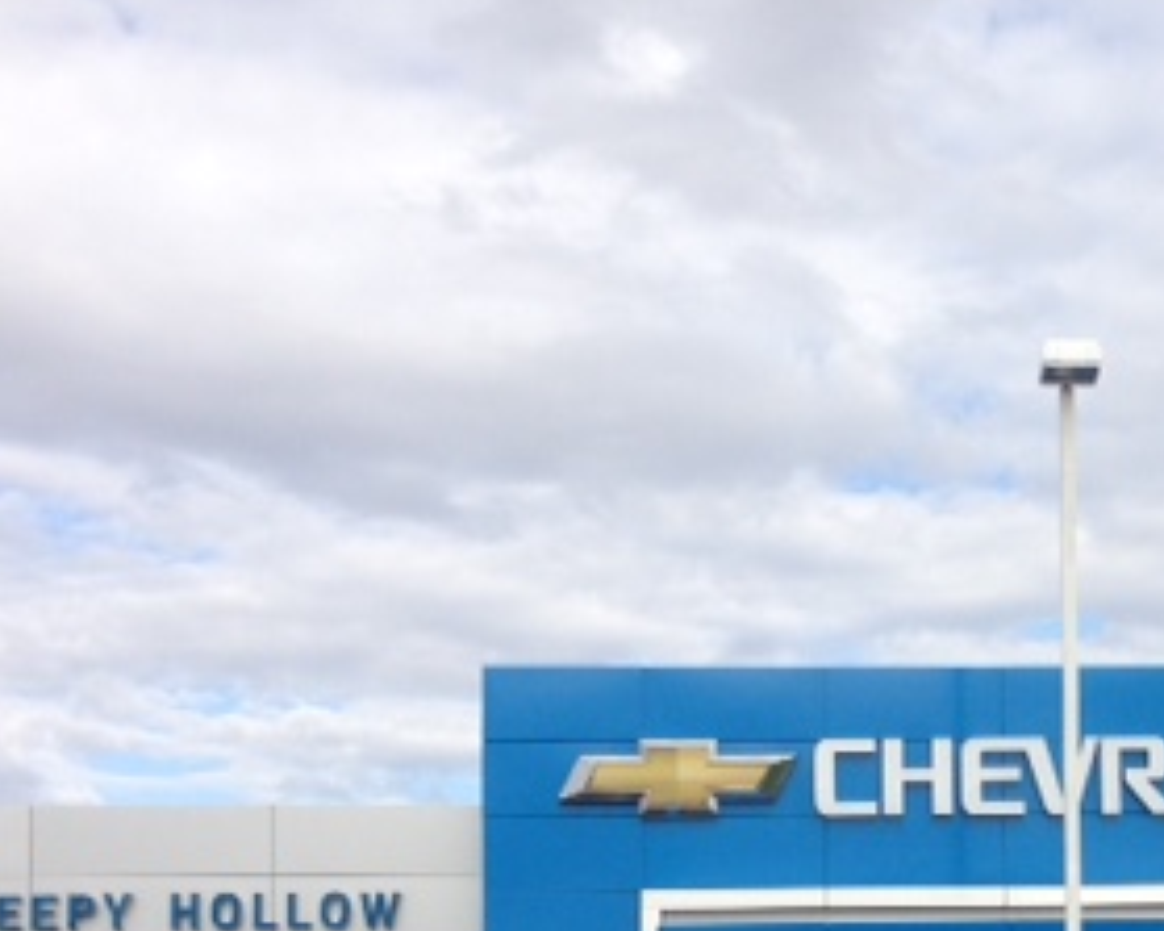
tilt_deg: +2.7
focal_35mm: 74
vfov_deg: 19.9
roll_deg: +0.7
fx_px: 2548
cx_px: 997
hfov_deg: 25.1
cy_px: 981
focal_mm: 4.12
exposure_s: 1/1178
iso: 50
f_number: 2.4
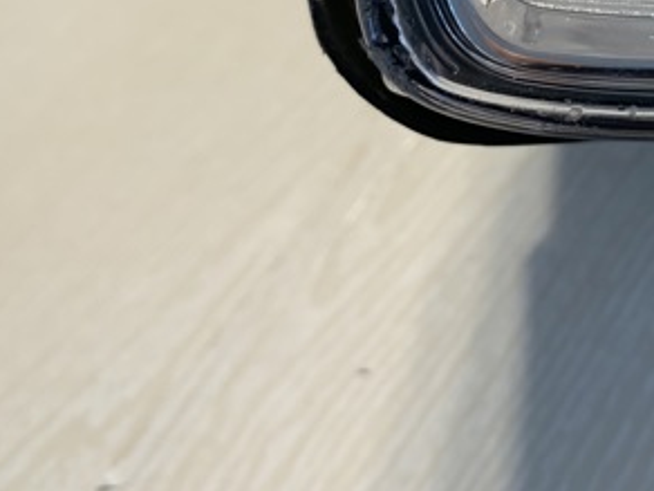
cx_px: 618
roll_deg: +27.0
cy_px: -10
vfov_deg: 24.4
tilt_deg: -36.8
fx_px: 1077
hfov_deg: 31.8
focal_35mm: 57
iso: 80
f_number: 1.8
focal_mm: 4.25
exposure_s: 1/100
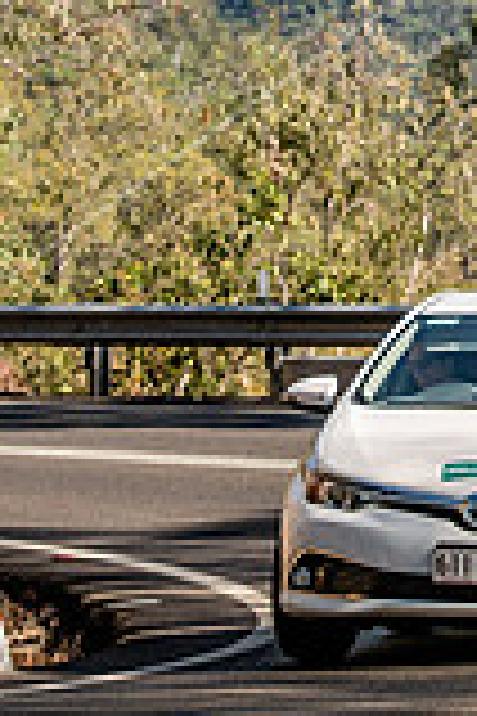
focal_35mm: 366
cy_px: -117
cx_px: 562
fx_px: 7274
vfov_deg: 5.6
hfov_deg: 3.7
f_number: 5
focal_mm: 86
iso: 250
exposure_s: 1/3200
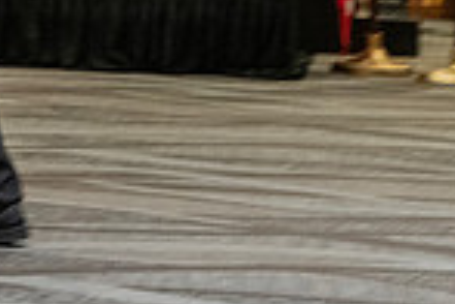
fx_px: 3033
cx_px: -356
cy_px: -183
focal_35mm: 240
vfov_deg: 5.7
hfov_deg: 8.3
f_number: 4
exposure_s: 1/40
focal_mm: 55
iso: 3200
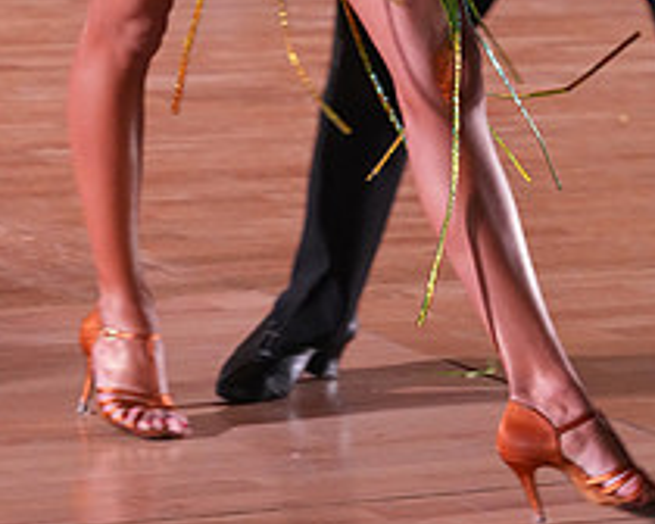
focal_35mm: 257
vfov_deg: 6.0
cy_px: -175
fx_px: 4982
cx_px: 466
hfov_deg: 7.5
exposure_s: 1/200
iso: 4000
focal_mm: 99
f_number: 4.5
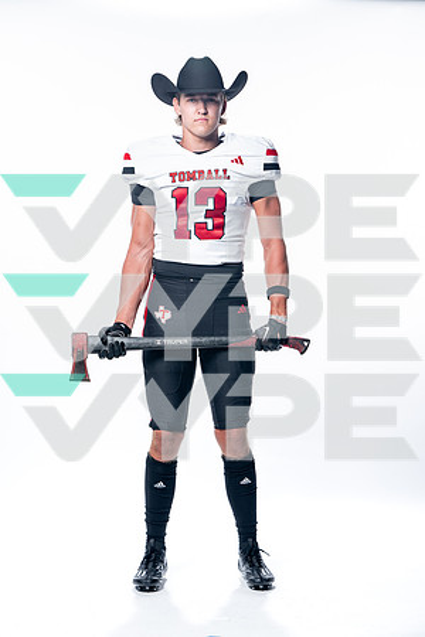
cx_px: 212
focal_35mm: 86
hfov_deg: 15.9
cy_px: 318
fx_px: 1523
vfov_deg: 23.6
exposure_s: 1/250
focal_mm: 86
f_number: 5.6
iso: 100
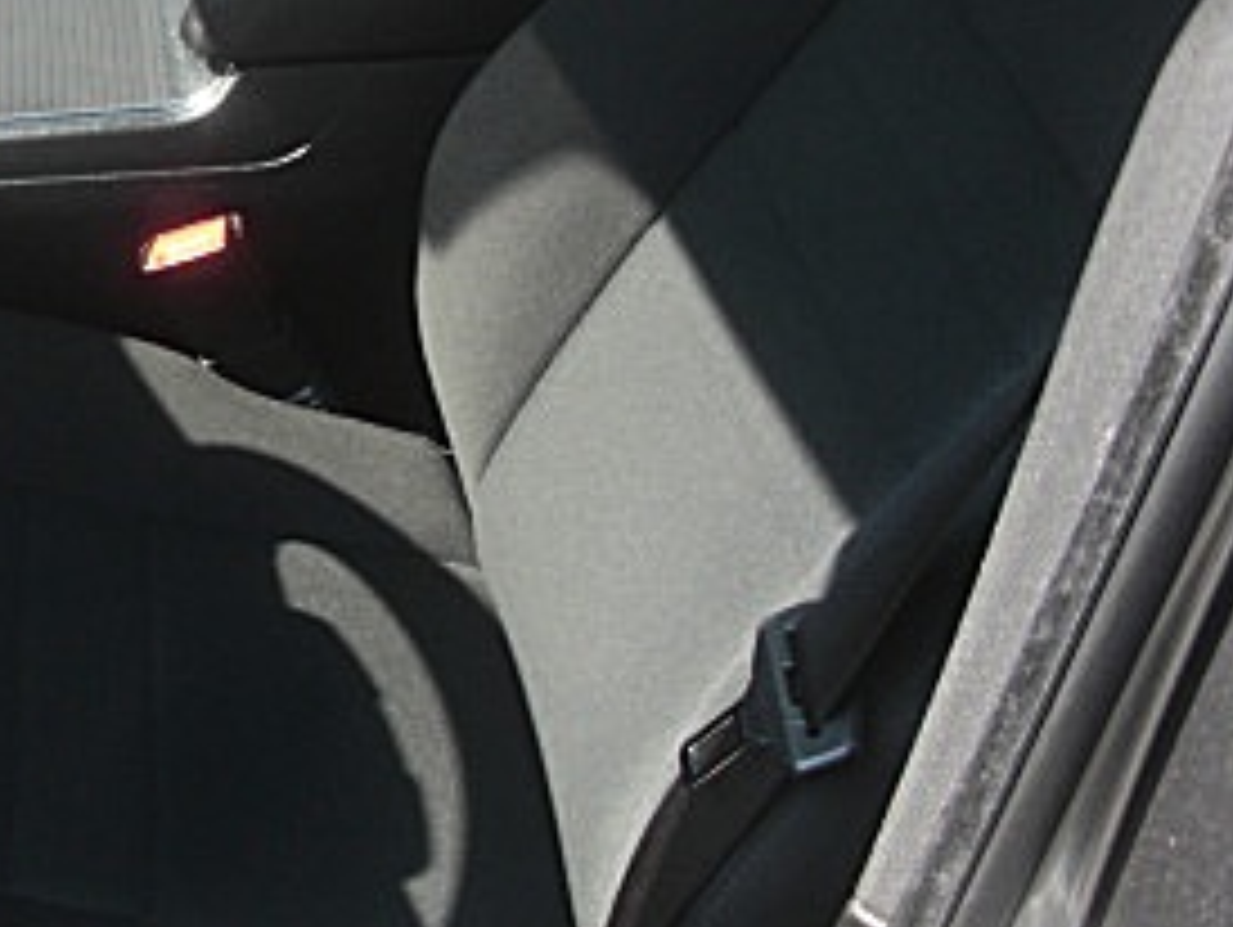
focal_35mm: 84
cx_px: -58
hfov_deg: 22.2
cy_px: 135
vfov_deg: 17.4
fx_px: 2995
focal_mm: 6.3
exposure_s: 1/125
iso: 50
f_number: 2.8
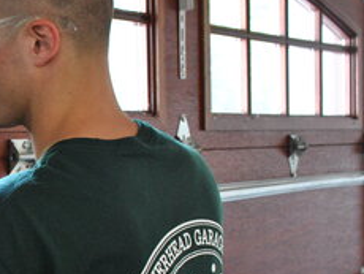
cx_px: -62
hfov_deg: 22.6
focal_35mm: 80
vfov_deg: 18.4
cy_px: 196
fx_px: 842
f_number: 3.5
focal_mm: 22
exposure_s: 1/30
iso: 400
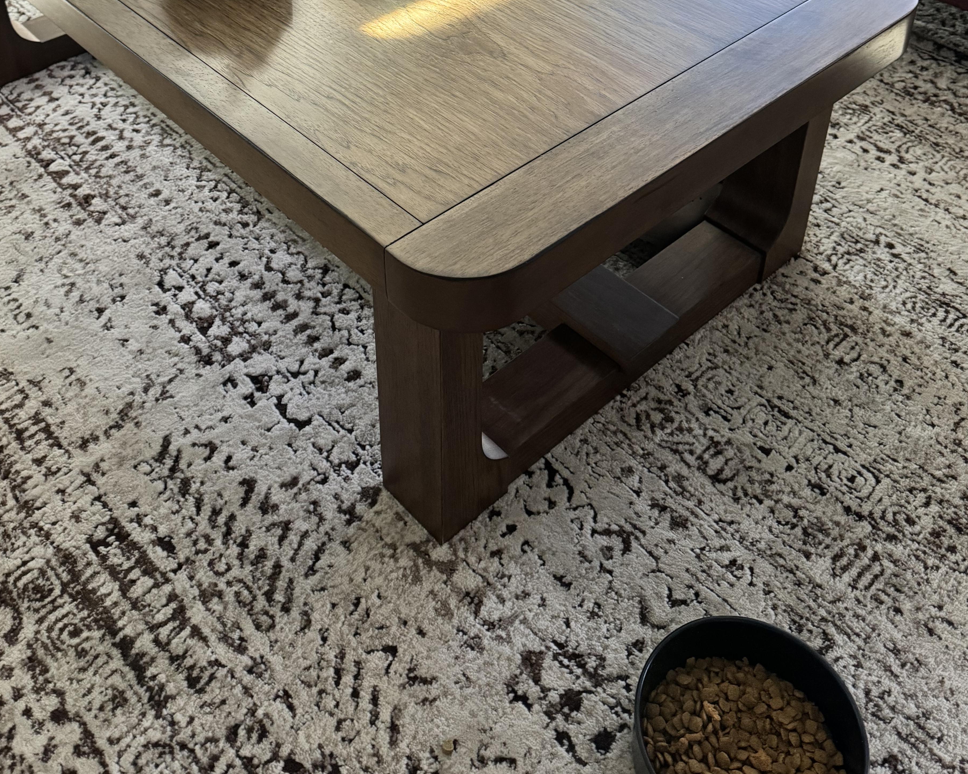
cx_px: 459
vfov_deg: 37.3
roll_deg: +0.7
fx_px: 1060
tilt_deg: -32.5
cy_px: 66
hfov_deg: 49.1
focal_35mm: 37
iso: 500
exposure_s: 1/60
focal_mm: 6.86
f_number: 1.78
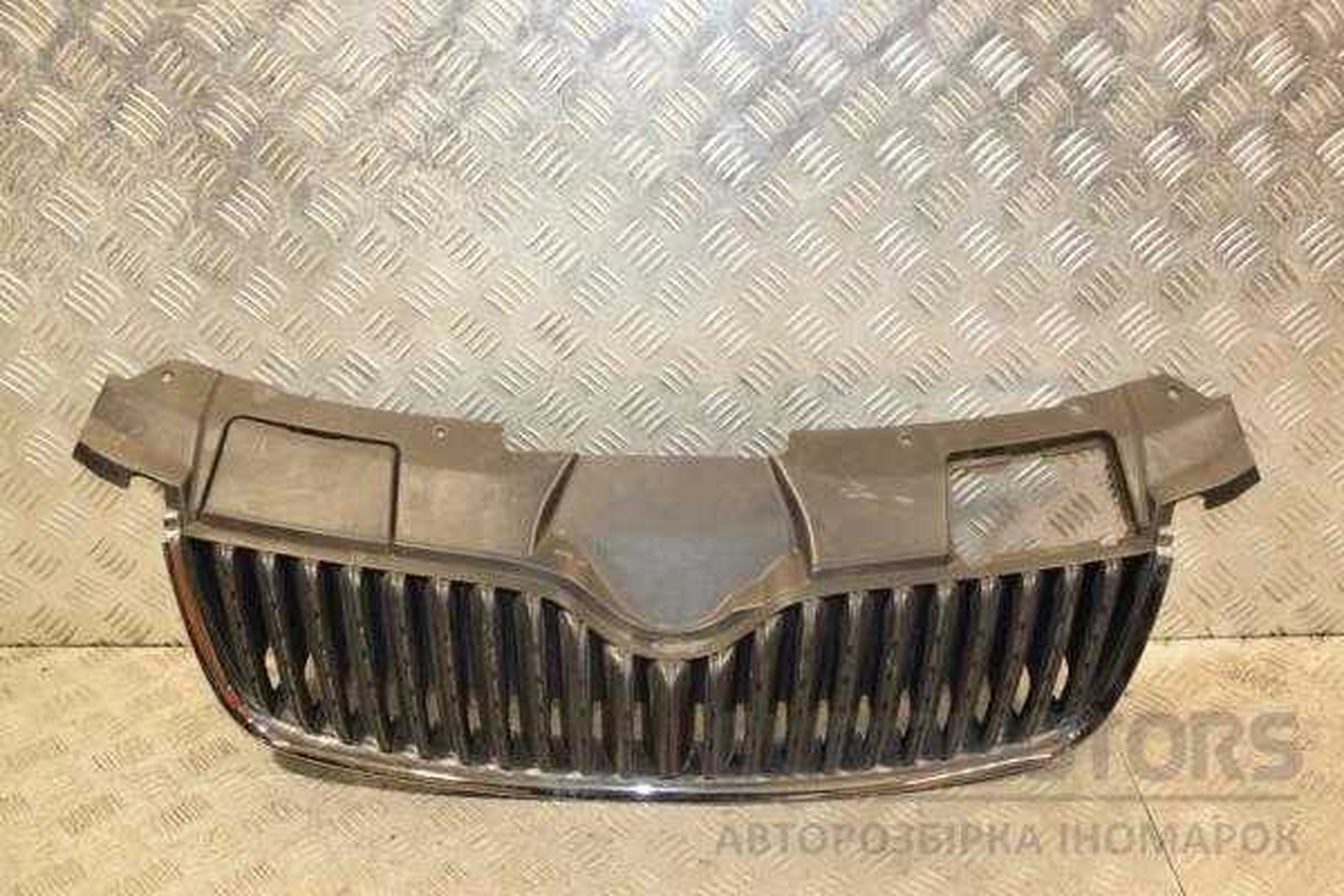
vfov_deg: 36.9
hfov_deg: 53.1
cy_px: 448
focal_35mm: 36
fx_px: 1344
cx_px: 672
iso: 800
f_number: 5
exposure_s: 1/100
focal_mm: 24
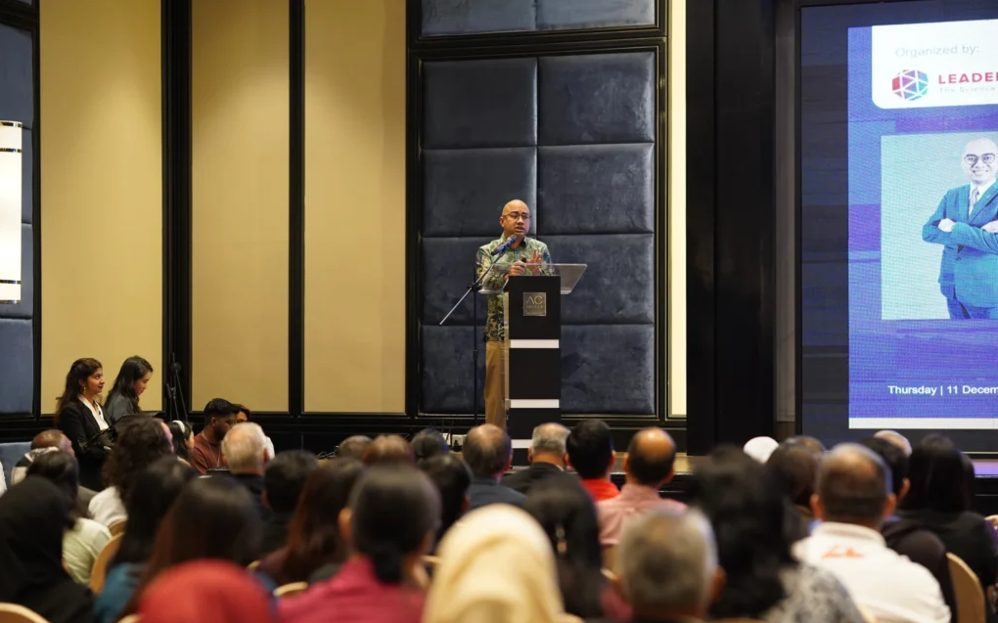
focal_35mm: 87
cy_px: 333
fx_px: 2366
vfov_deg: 15.0
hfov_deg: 23.8
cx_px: 498
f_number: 2.2
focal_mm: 85
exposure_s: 1/200
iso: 2500
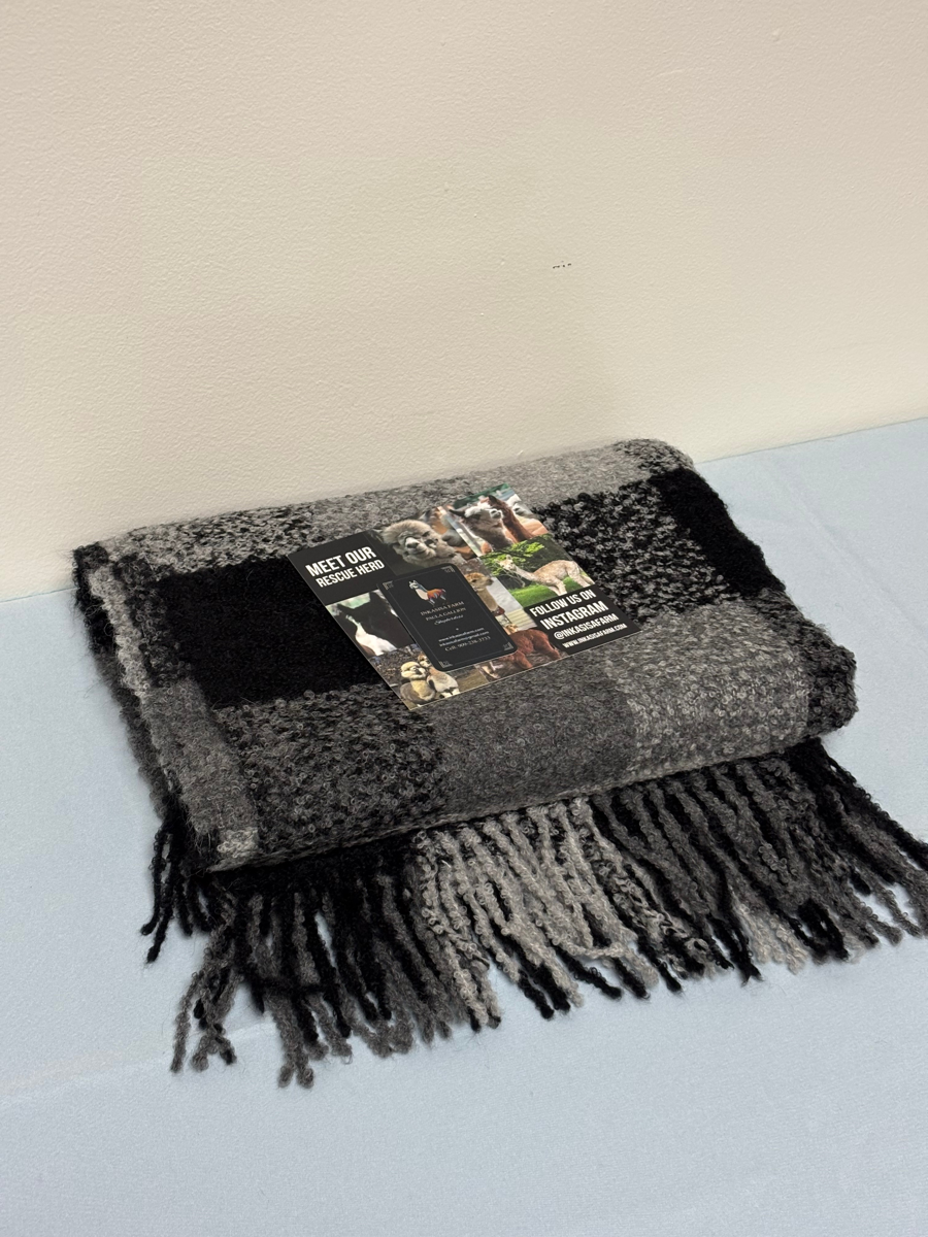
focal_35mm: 52
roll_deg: -1.9
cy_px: 618
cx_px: 464
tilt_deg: -40.0
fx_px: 1859
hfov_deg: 28.0
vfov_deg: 36.8
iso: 125
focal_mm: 5.96
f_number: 1.6
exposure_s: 1/60
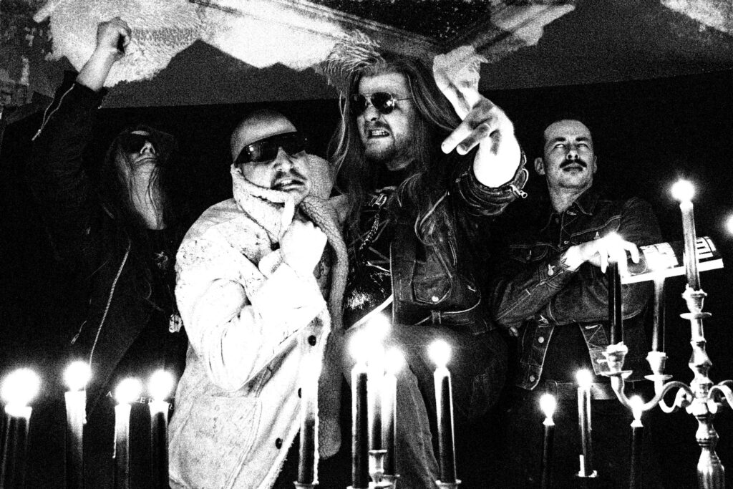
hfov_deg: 53.1
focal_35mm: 36
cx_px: 366
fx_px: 733
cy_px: 244
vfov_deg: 36.9
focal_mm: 24
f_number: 4
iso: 2500
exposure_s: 1/80
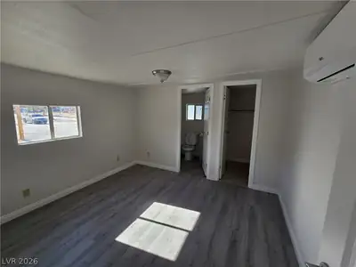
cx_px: 178
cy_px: 134
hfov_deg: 106.2
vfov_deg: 89.9
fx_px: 134
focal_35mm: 13
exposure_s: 1/391
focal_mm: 2.2
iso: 50
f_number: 2.2
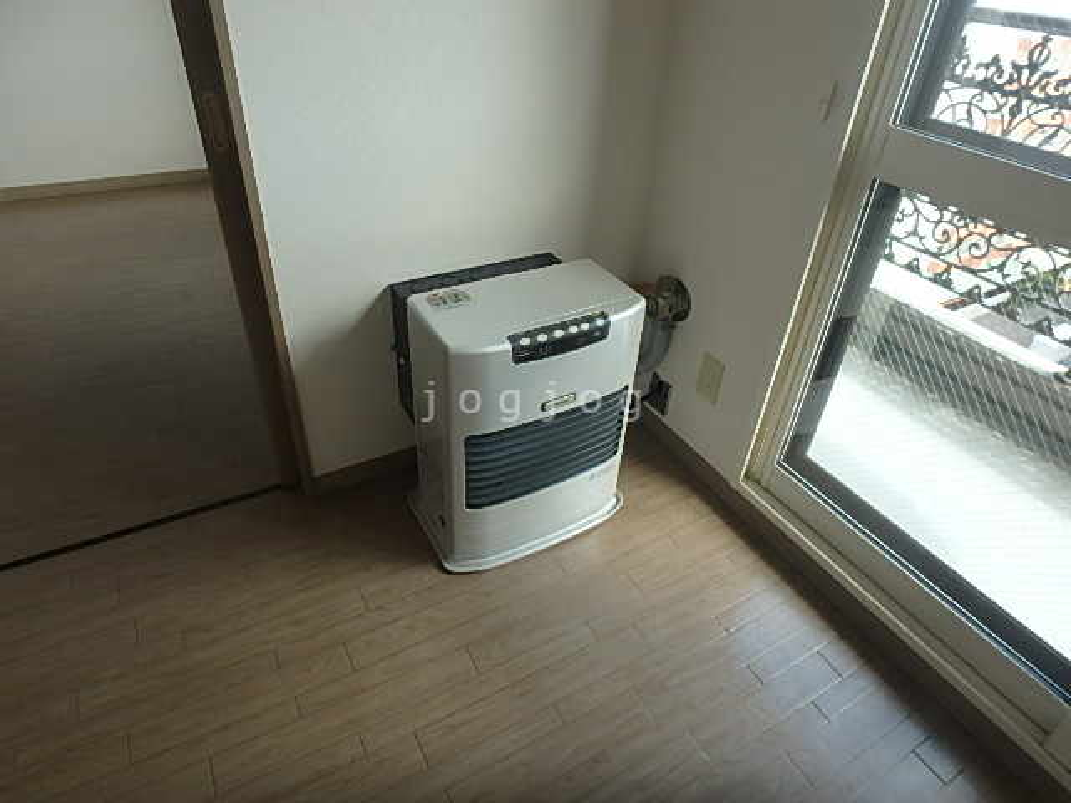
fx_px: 650
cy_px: 402
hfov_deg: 79.0
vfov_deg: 63.4
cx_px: 536
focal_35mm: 21
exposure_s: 1/80
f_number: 3.5
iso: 125
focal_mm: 3.7
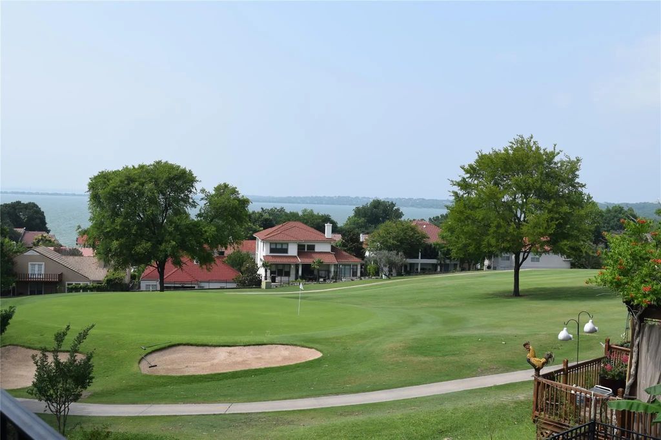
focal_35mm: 36
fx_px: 661
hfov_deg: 53.1
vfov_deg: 36.8
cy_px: 220
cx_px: 330
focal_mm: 24
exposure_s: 1/400
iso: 200
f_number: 10
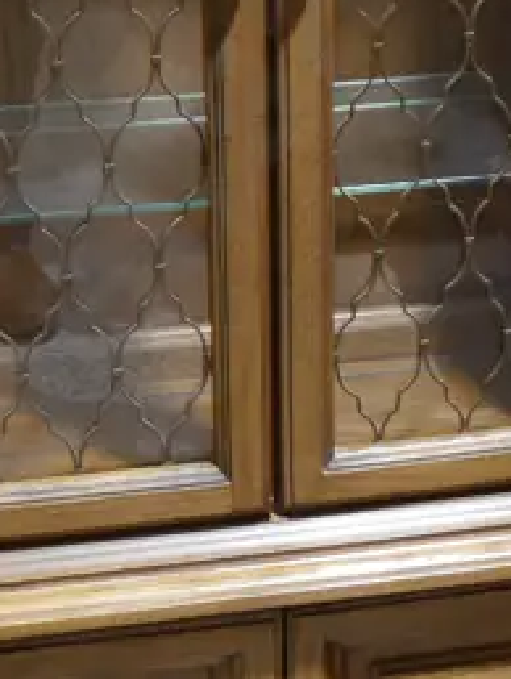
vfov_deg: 17.0
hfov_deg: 13.3
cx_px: 412
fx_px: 2181
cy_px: -118
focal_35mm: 111
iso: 500
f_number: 3.5
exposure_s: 1/60
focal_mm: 14
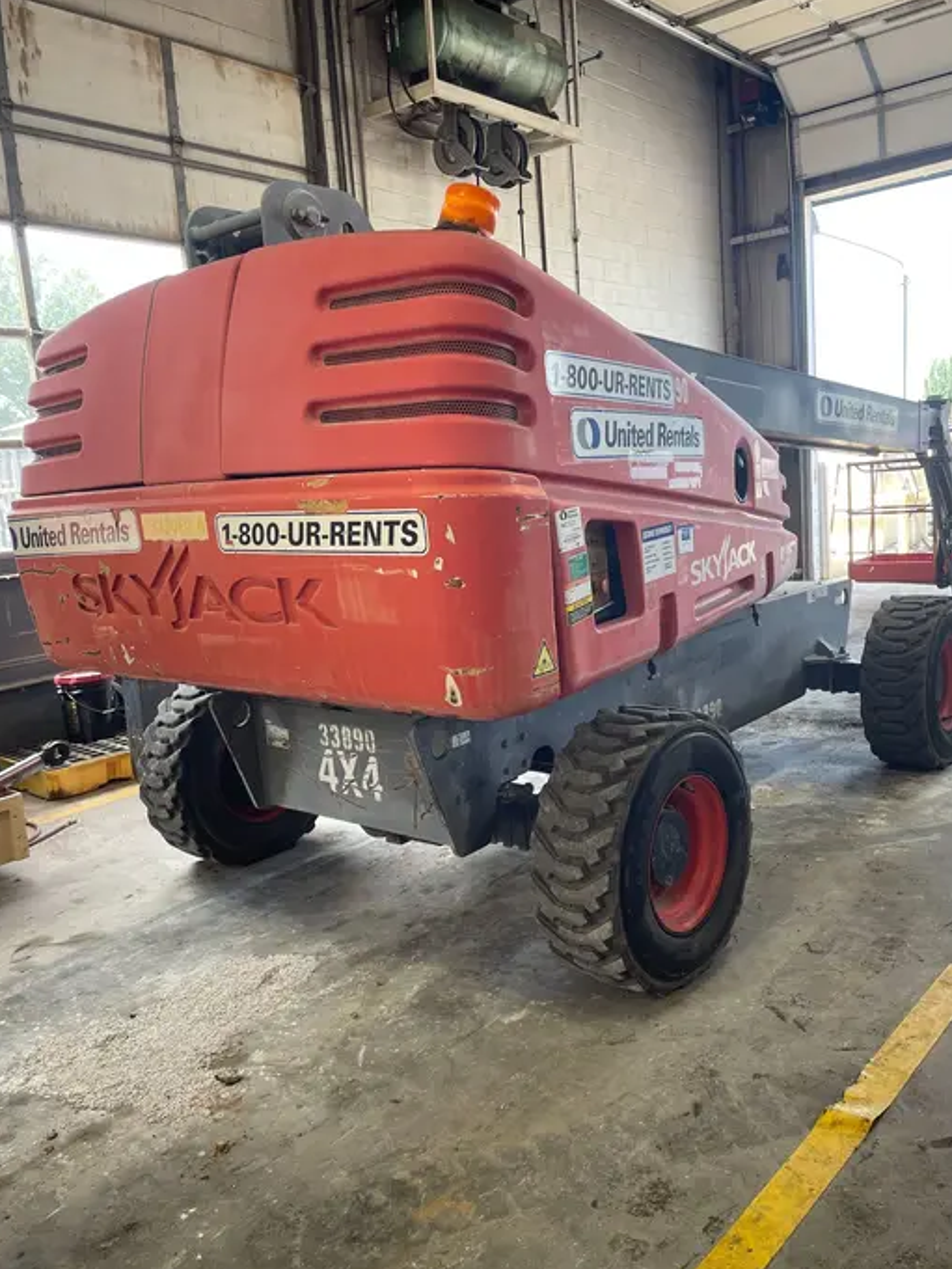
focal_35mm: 28
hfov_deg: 49.7
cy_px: 616
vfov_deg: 63.4
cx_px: 507
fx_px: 1026
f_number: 1.6
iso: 50
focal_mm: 4.2
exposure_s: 1/121
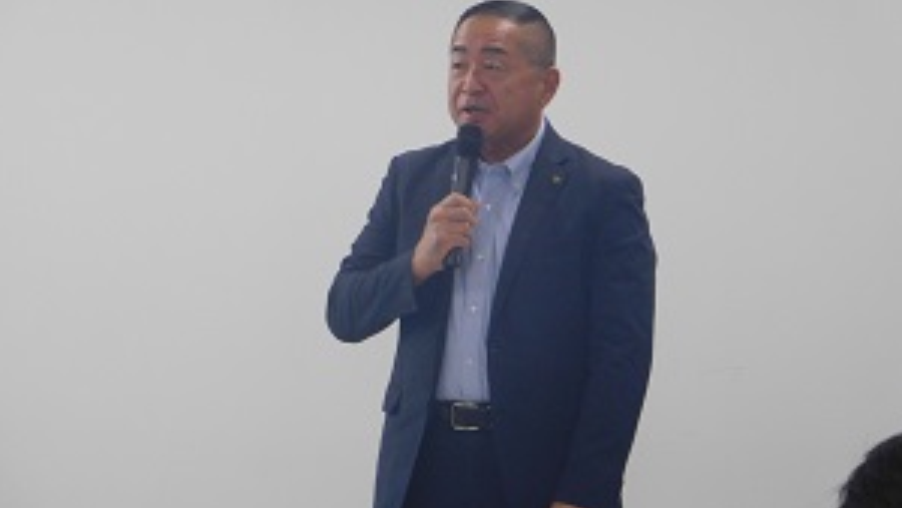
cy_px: 259
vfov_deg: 4.1
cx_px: 424
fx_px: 7034
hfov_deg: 7.3
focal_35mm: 294
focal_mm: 40.1
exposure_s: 1/30
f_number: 5.5
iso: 280
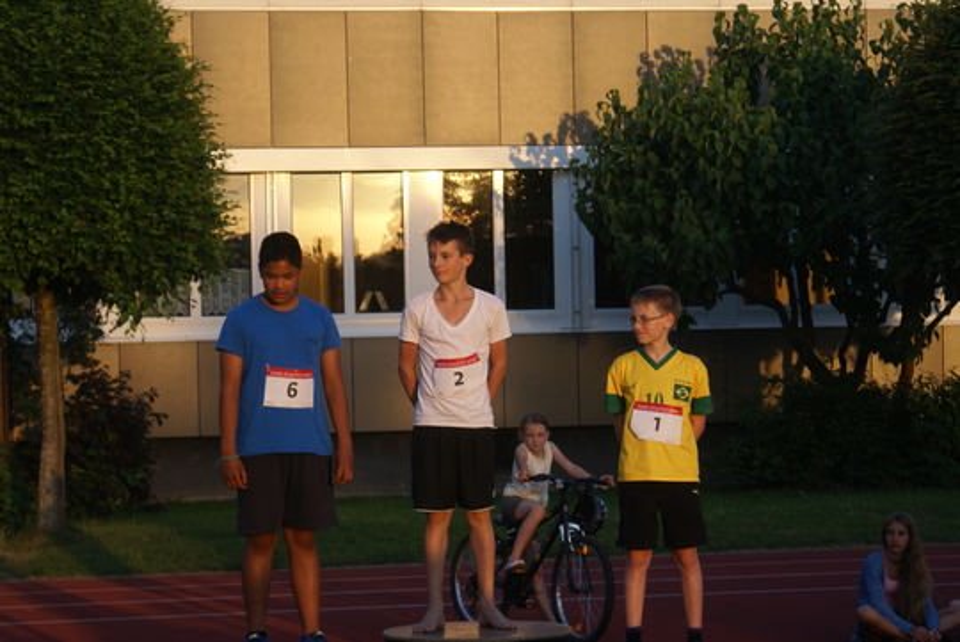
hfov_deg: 19.4
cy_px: 321
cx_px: 480
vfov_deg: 13.1
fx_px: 2802
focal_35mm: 105
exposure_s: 1/250
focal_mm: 70
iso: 200
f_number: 5.6
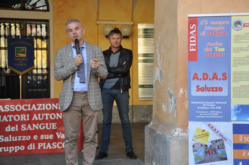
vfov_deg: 21.5
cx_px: 124
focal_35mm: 63
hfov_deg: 31.9
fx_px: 435
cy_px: 82
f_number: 5.6
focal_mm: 42
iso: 280
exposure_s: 1/125
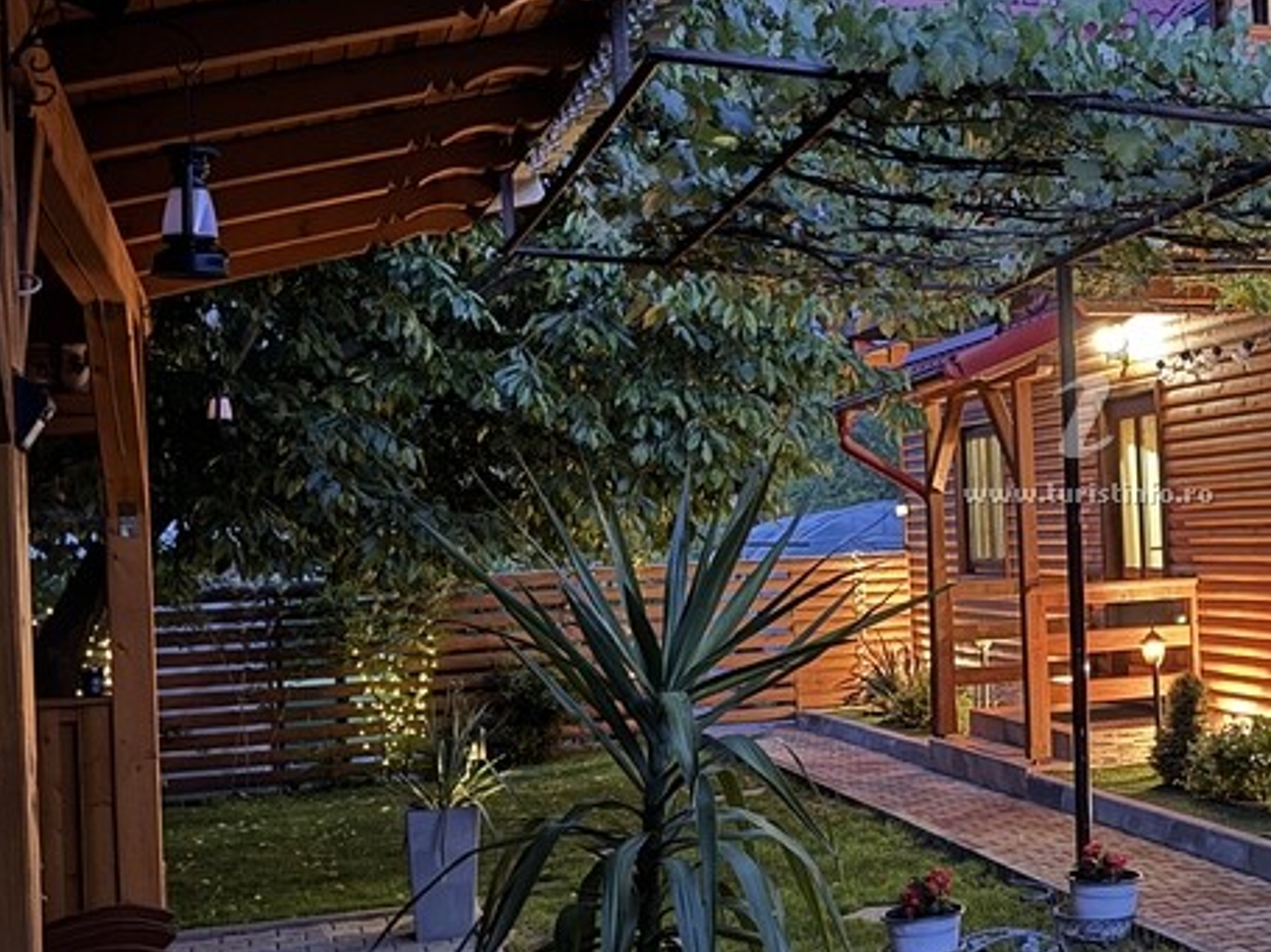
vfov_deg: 27.0
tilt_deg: +1.6
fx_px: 1982
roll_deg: +2.9
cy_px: 472
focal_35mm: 54
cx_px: 1145
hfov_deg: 33.6
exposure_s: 1/9
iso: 1250
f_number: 1.78
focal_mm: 6.76
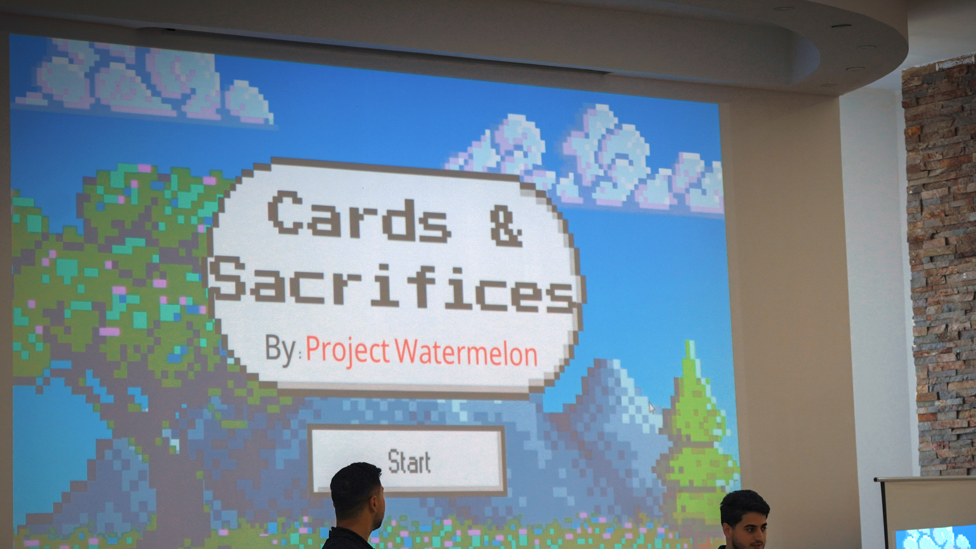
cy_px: 413
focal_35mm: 135
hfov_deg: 15.9
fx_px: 3494
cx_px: 486
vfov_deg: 9.0
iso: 400
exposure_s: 1/160
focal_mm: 100
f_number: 4
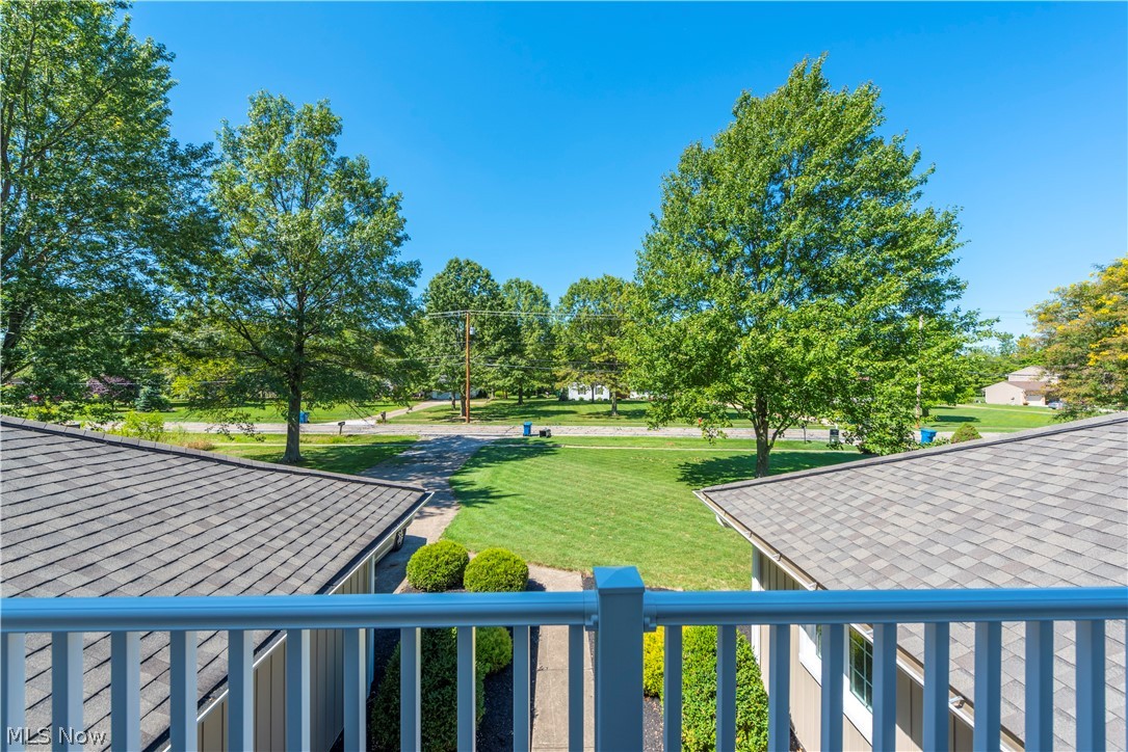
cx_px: 564
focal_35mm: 14
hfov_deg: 104.2
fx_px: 439
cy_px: 376
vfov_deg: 81.2
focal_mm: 14
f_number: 9
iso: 200
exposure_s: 1/200
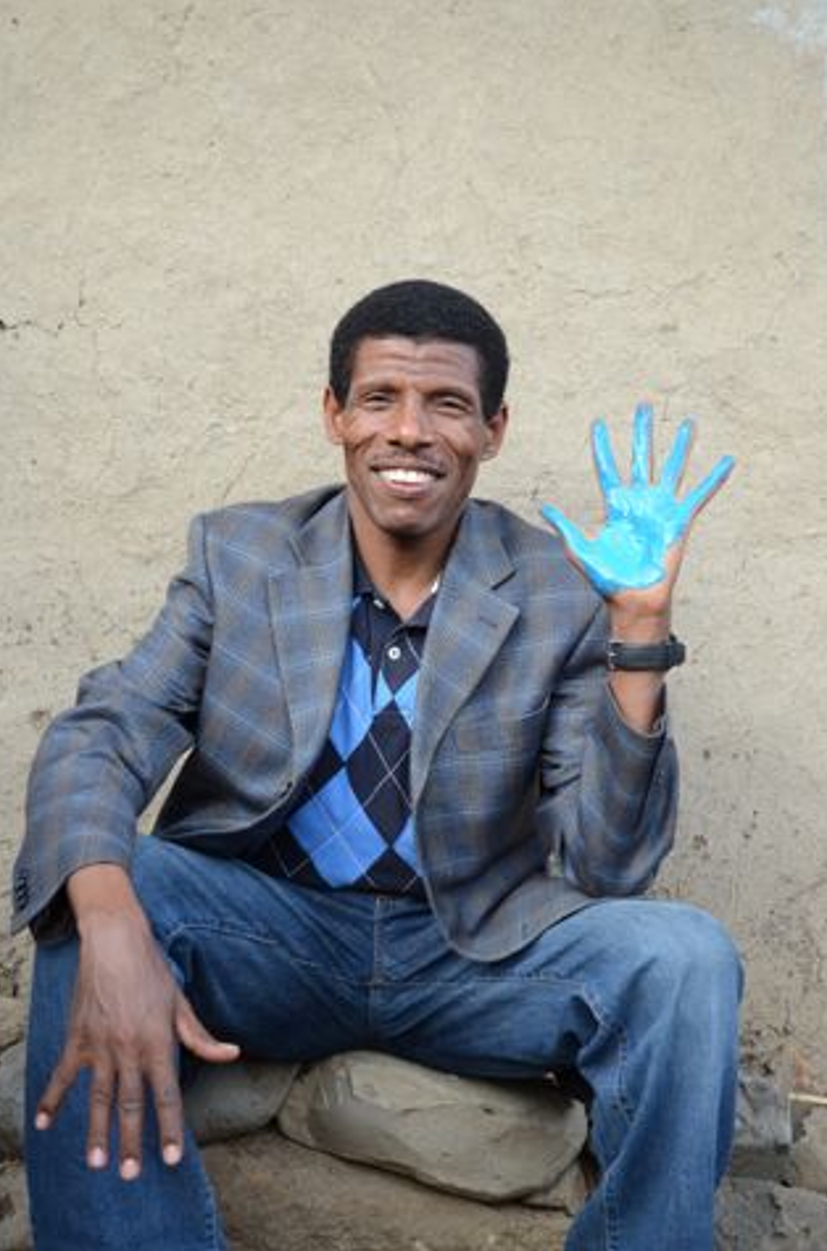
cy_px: 666
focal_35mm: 55
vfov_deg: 36.3
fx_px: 1906
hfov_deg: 24.5
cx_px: 399
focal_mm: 34
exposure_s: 1/100
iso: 400
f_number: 4.5
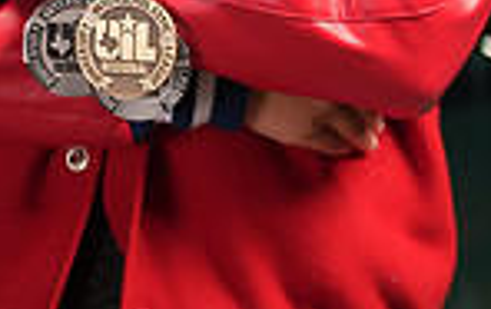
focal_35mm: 161
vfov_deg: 7.7
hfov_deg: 13.0
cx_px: 146
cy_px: -379
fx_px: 2158
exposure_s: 1/160
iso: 250
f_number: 5.6
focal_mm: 52
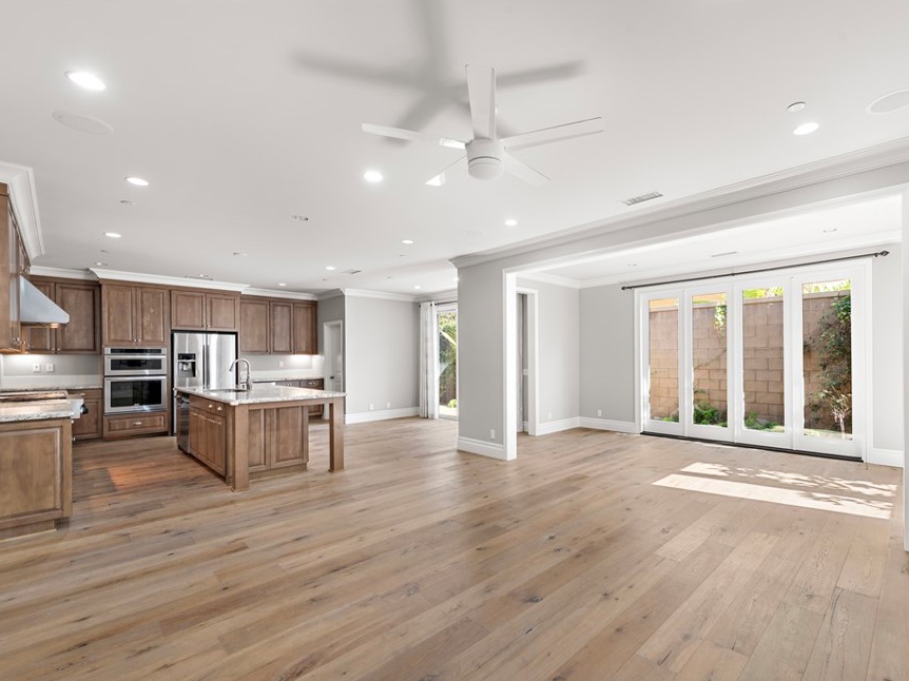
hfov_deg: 94.0
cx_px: 510
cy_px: 355
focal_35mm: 16
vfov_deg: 78.0
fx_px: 420
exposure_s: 1/125
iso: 160
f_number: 7.1
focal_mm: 14
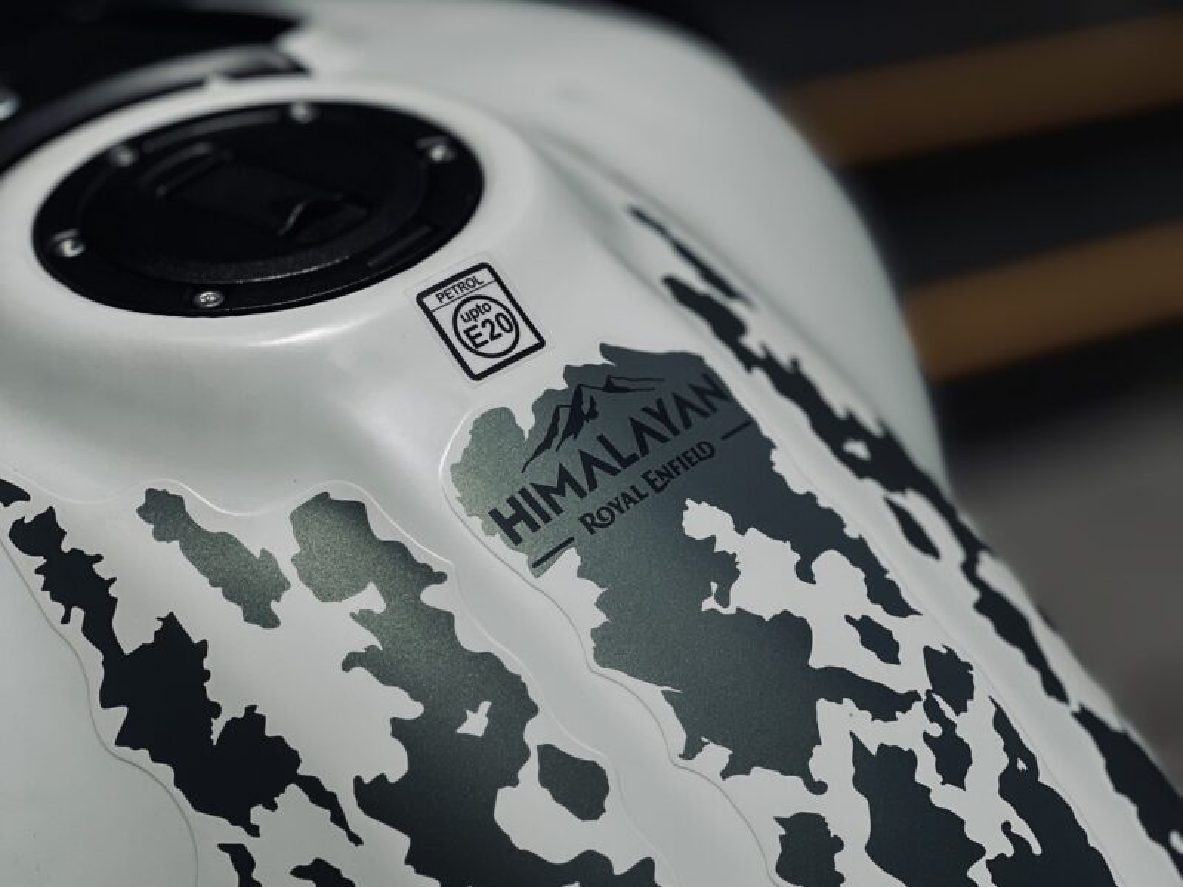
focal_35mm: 77
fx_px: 2631
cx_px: 592
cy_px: 444
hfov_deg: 25.3
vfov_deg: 19.1
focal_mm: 9
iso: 32
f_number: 2.8
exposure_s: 1/3922
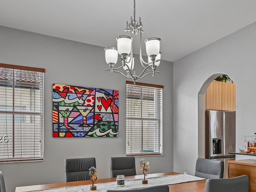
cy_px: 138
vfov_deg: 49.7
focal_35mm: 27
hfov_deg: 65.3
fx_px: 200
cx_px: 127
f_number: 9
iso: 320
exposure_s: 1/80
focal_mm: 14
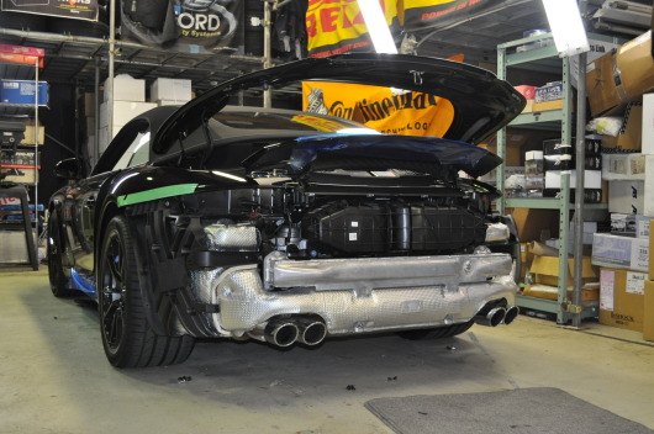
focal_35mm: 39
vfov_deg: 34.1
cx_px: 327
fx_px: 708
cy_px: 217
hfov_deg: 49.6
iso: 800
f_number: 4.2
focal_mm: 26
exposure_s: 1/80
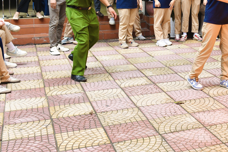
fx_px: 462
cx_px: 232
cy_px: -4
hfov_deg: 26.2
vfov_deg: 18.2
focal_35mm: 73
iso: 640
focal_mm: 32
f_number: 5
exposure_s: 1/400
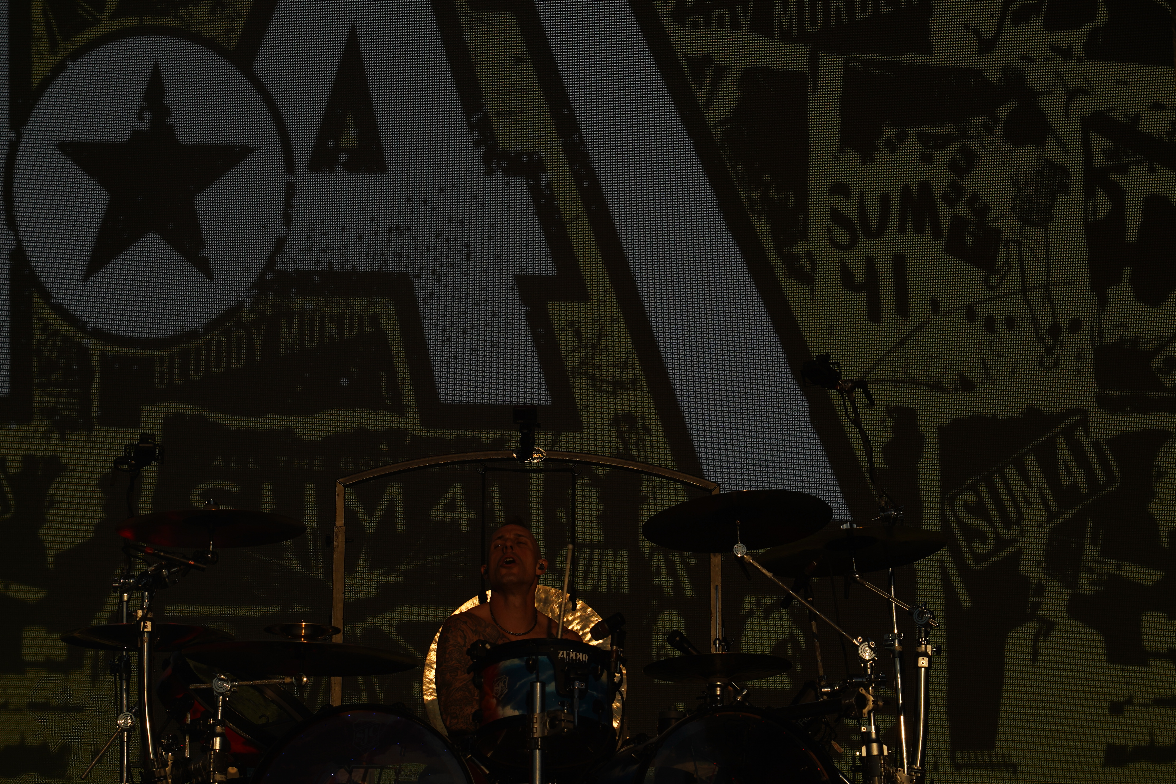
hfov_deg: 19.3
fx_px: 3462
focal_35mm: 106
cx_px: 583
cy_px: 393
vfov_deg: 12.9
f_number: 8
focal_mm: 105
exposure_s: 1/1250
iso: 100
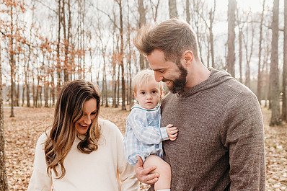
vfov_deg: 37.6
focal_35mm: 35
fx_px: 279
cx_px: 144
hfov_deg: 54.5
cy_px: 121
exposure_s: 1/250
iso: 100
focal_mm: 24
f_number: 3.2
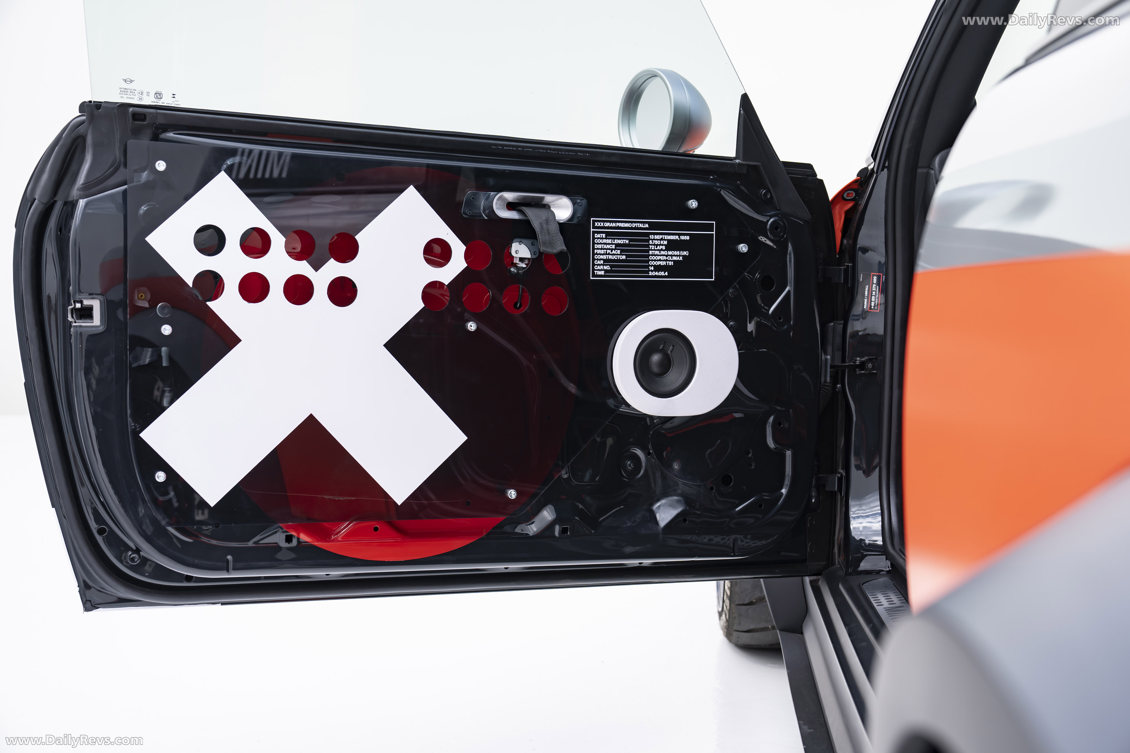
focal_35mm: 45
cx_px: 565
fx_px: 1412
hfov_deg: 43.6
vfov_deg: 29.9
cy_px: 376
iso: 100
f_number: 4
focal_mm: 45
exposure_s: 1/160
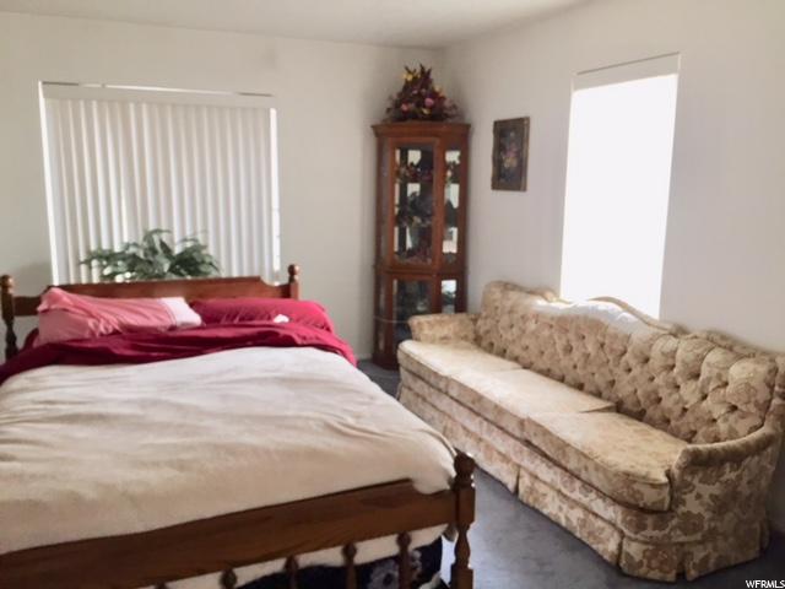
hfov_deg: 61.7
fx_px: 658
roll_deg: -0.2
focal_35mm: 29
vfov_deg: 48.2
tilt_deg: -10.6
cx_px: 392
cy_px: 294
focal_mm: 4.15
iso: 40
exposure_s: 1/30
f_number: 2.2
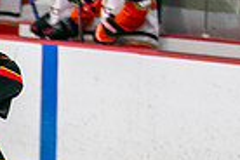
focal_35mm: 519
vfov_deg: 2.6
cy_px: 341
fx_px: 3460
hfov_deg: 4.0
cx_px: -26
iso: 800
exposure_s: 1/640
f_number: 2.8
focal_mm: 95
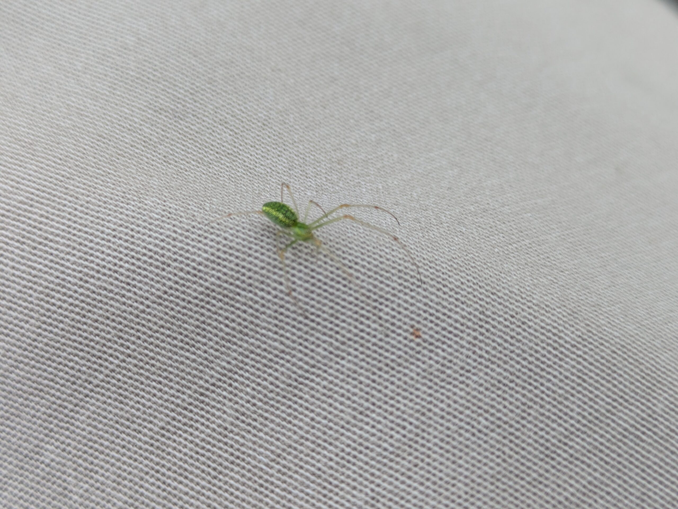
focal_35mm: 51
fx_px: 999
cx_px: 339
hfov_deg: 37.5
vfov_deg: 28.6
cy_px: 254
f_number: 1.89
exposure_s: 1/312
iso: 56
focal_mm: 5.43
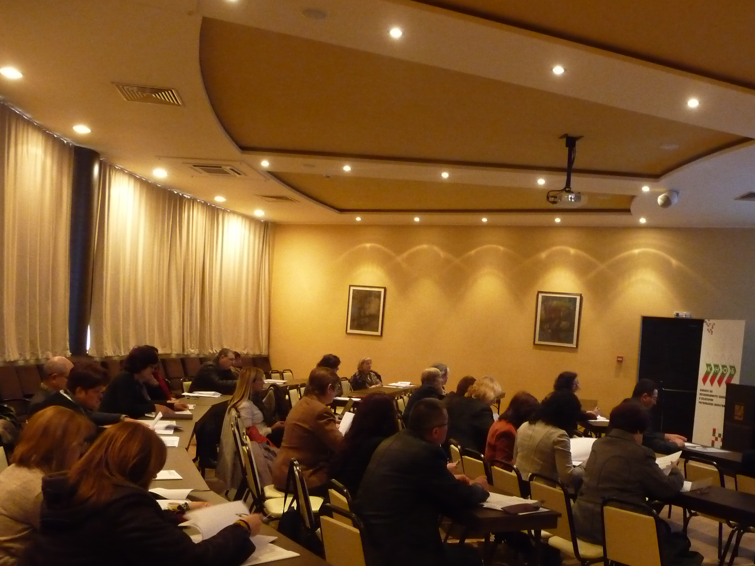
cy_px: 352
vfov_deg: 40.4
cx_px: 450
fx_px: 763
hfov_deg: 52.3
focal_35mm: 35
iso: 800
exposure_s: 1/15
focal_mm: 4.7
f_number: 3.3
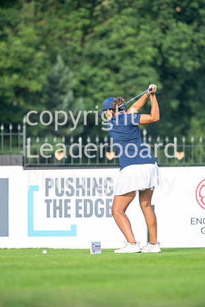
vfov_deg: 6.9
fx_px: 2562
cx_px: 102
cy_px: 154
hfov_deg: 4.6
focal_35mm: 300
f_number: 5
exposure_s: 1/1250
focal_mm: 300
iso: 400
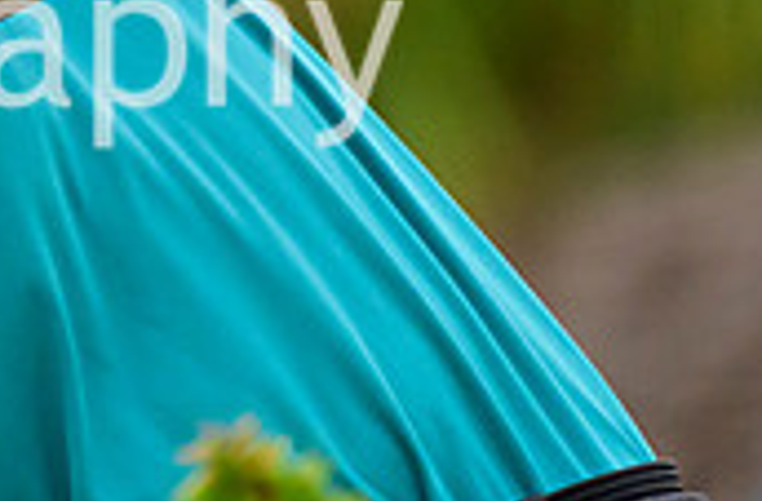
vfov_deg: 0.7
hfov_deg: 1.0
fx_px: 42310
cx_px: -773
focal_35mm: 2008
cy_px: -591
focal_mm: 400
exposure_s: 1/1600
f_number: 5.6
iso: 1600
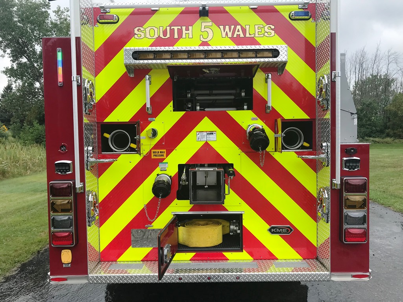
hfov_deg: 63.4
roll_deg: -1.3
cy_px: 151
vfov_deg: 49.7
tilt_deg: -2.1
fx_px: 326
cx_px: 202
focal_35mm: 28
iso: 20
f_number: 1.8
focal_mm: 3.99
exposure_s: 1/1030
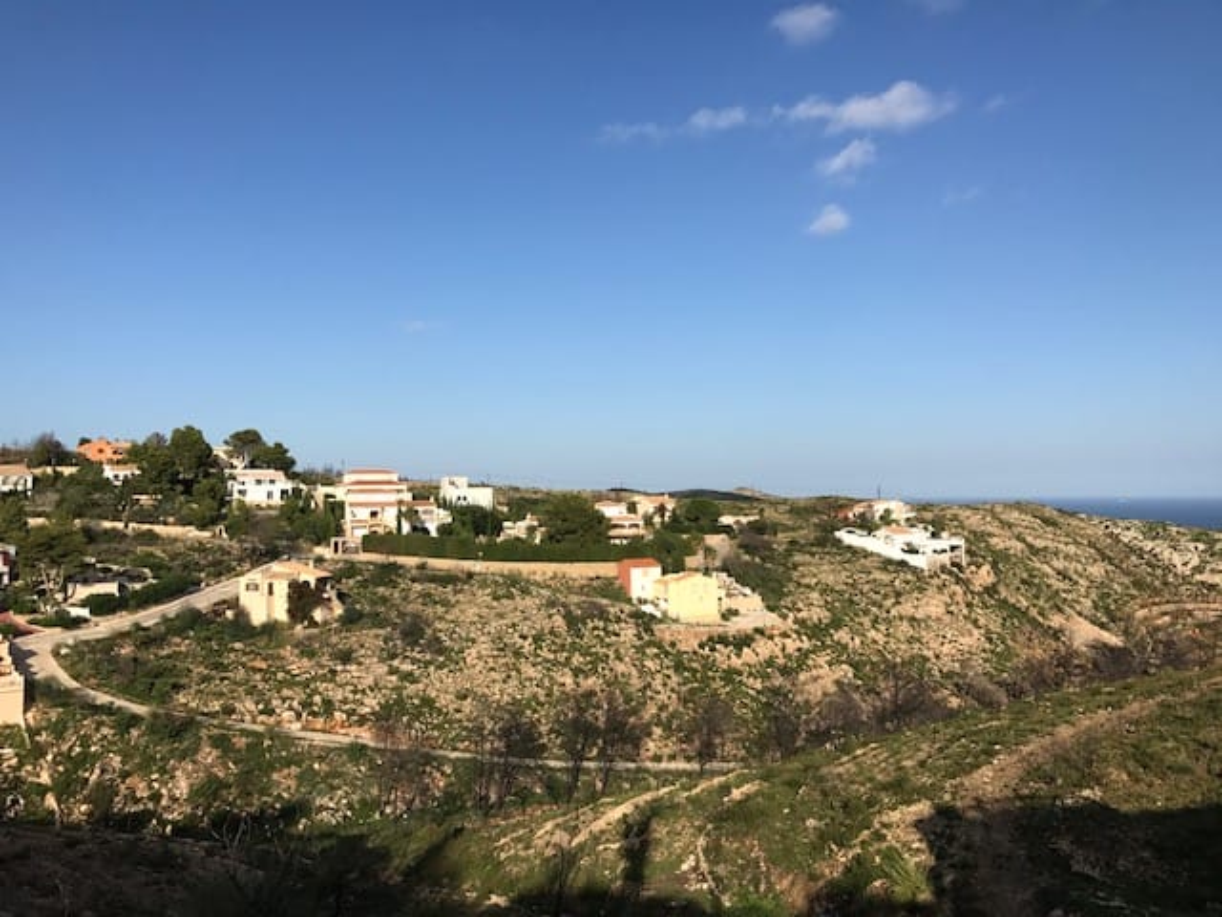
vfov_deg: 49.7
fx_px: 988
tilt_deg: +2.6
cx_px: 611
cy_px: 458
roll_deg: +1.6
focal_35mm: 28
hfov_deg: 63.4
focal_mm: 3.99
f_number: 1.8
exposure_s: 1/3195
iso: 20
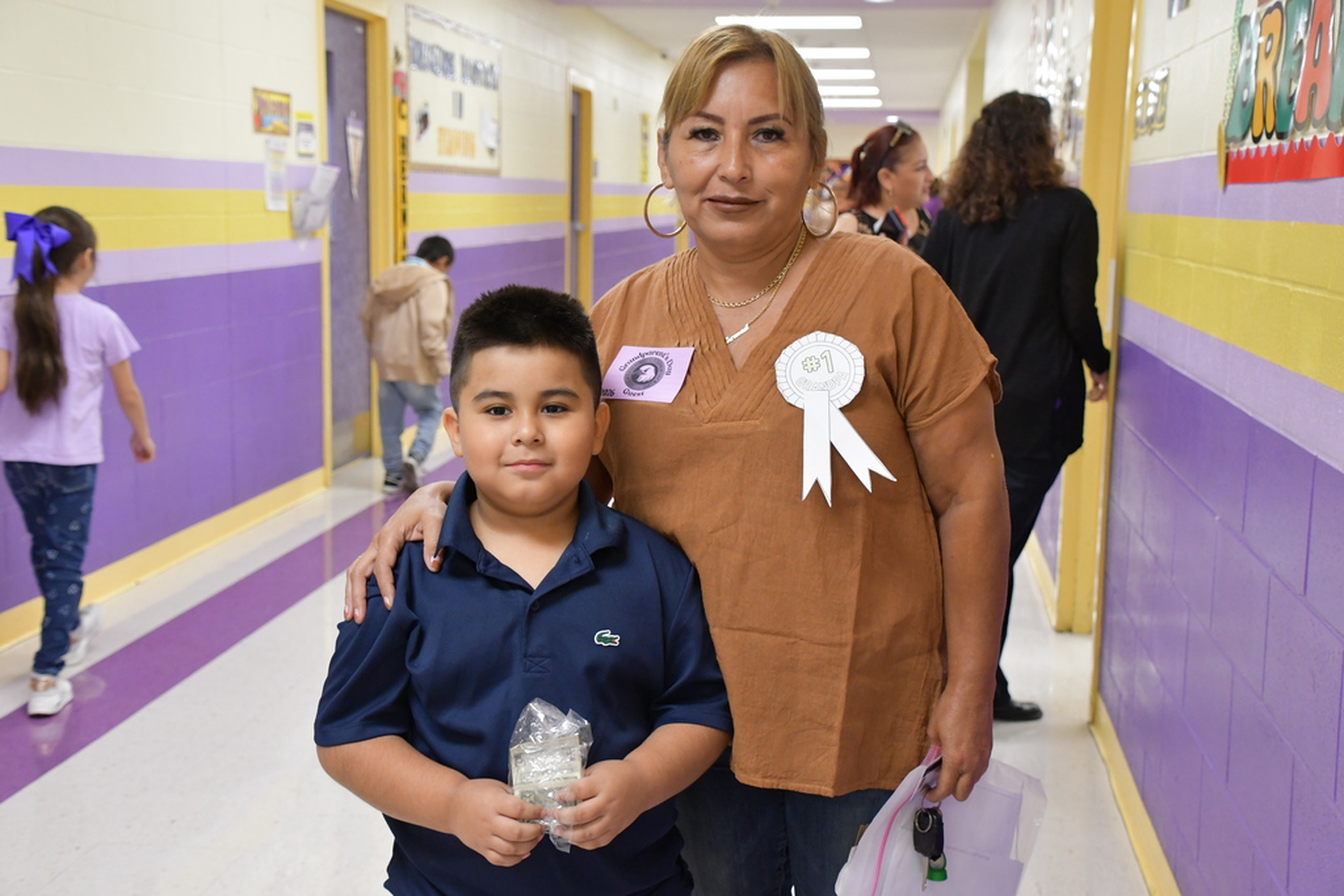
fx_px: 1680
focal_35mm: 45
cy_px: 448
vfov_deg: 29.9
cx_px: 672
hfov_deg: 43.6
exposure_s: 1/80
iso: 2500
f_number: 4.5
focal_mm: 30
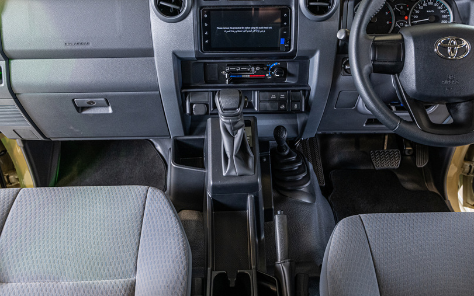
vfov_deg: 35.3
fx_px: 465
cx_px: 248
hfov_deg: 54.0
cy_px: 138
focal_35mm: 36
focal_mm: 28
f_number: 4
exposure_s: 1/125
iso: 1600
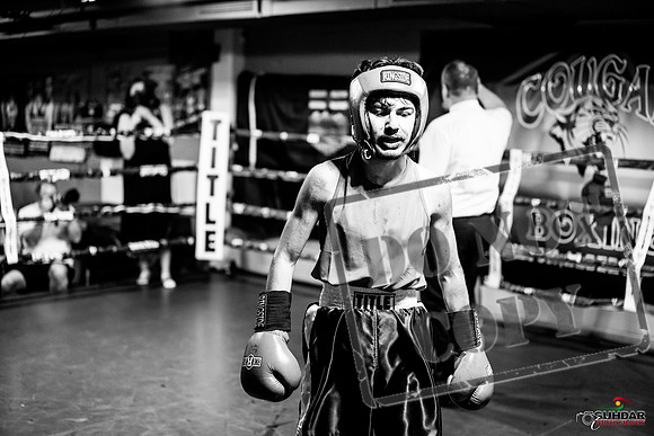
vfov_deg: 27.0
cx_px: 327
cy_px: 218
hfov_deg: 39.6
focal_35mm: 50
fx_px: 909
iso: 4000
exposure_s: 1/800
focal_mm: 50
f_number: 2
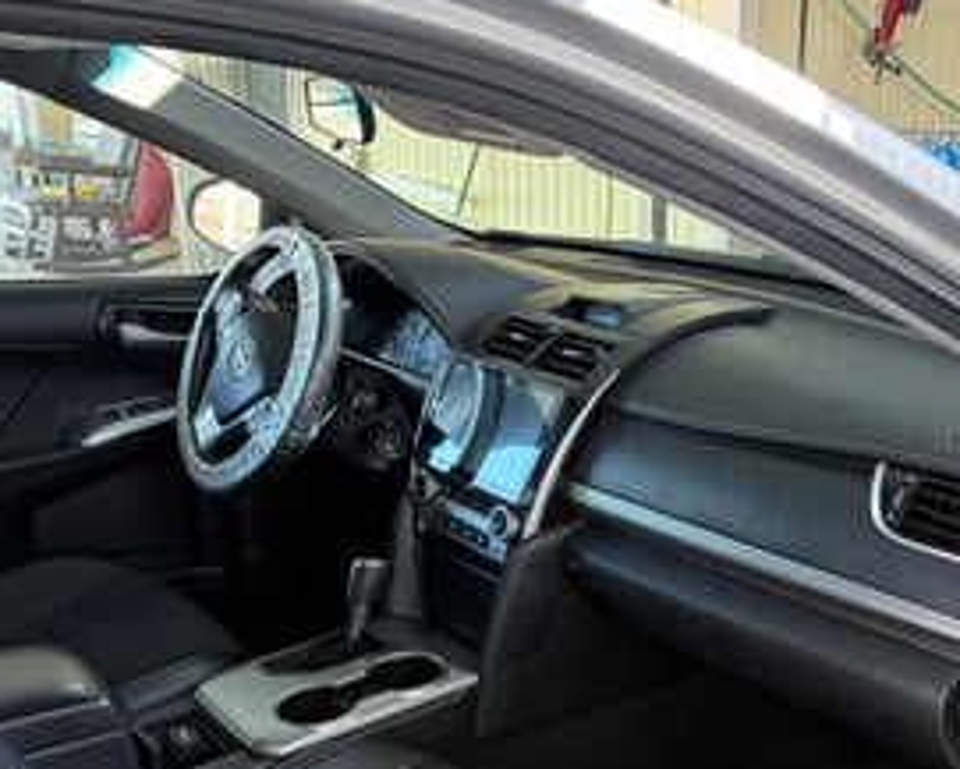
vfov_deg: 33.0
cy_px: 553
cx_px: 677
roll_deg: +0.0
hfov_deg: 40.4
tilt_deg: -20.4
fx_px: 1279
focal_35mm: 45
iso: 64
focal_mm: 5.96
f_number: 1.6
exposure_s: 1/60
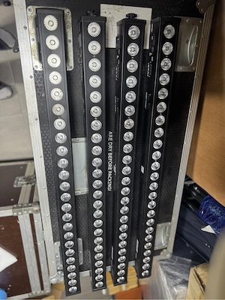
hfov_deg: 56.8
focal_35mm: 24
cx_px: 112
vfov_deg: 71.6
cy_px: 150
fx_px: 208
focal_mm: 6.76
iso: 250
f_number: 1.78
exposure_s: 1/50
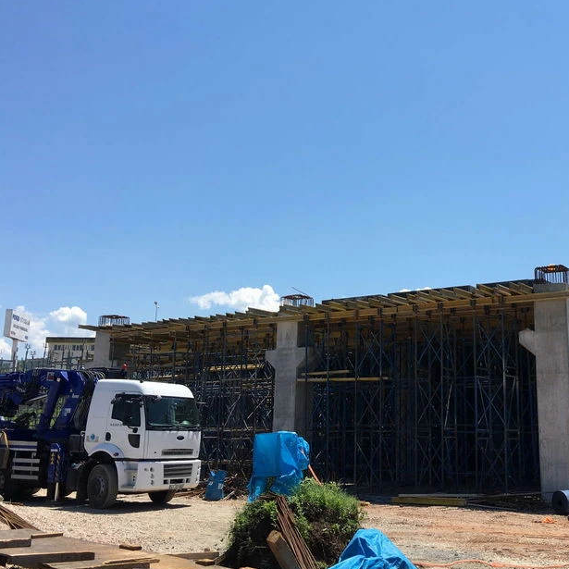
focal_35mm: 42
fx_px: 781
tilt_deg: +14.5
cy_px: 266
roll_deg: -0.3
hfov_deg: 39.4
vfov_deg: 40.0
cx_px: 390
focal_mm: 4.15
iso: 25
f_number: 2.2
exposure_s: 1/1570
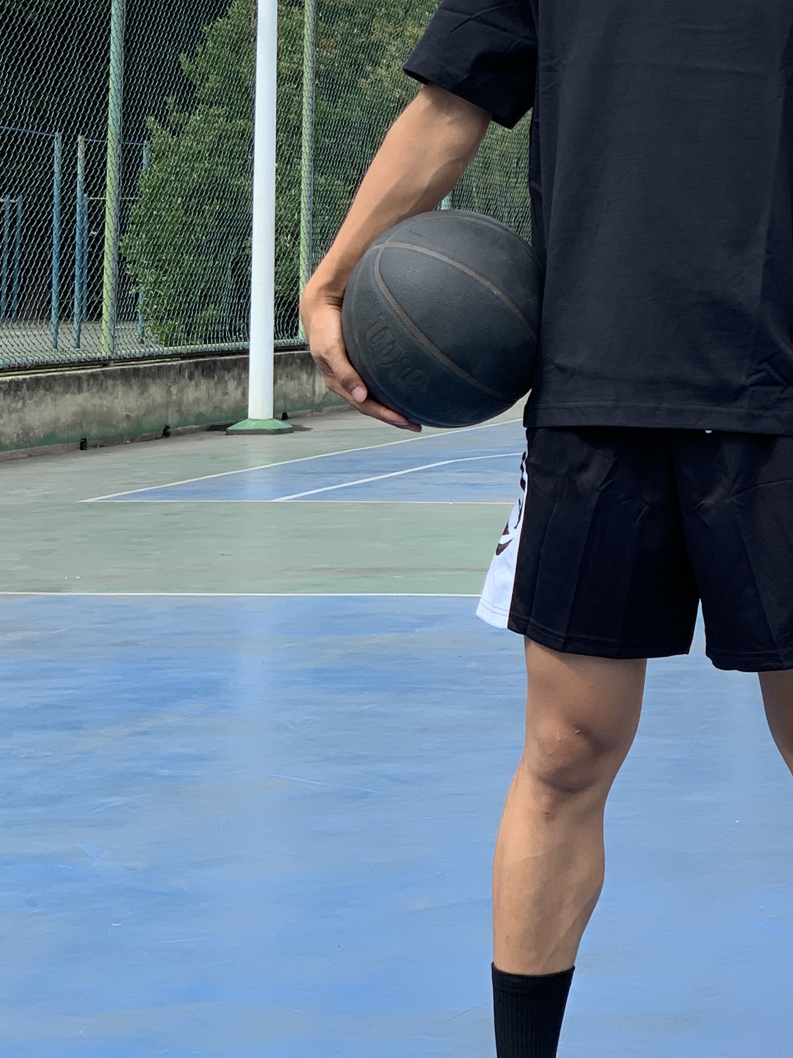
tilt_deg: +1.3
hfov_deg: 15.4
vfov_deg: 20.5
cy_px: 294
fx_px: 2903
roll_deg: +1.1
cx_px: 701
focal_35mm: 95
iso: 16
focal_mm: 6
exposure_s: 1/585
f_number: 2.4
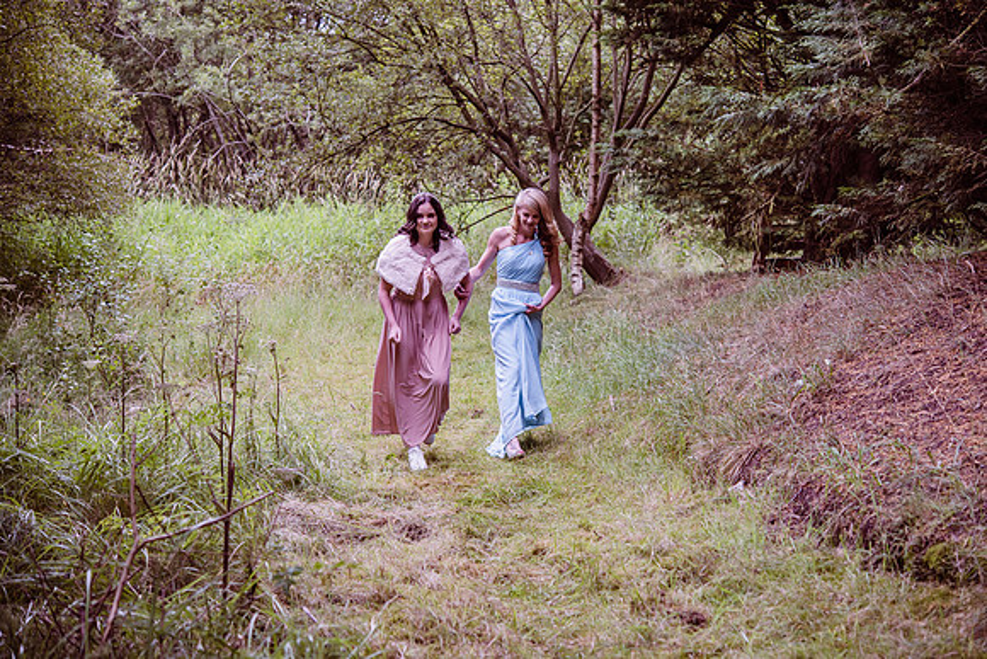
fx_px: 1813
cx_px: 544
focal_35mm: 66
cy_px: 319
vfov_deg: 20.6
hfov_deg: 30.4
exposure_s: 1/400
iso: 320
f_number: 3.5
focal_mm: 60
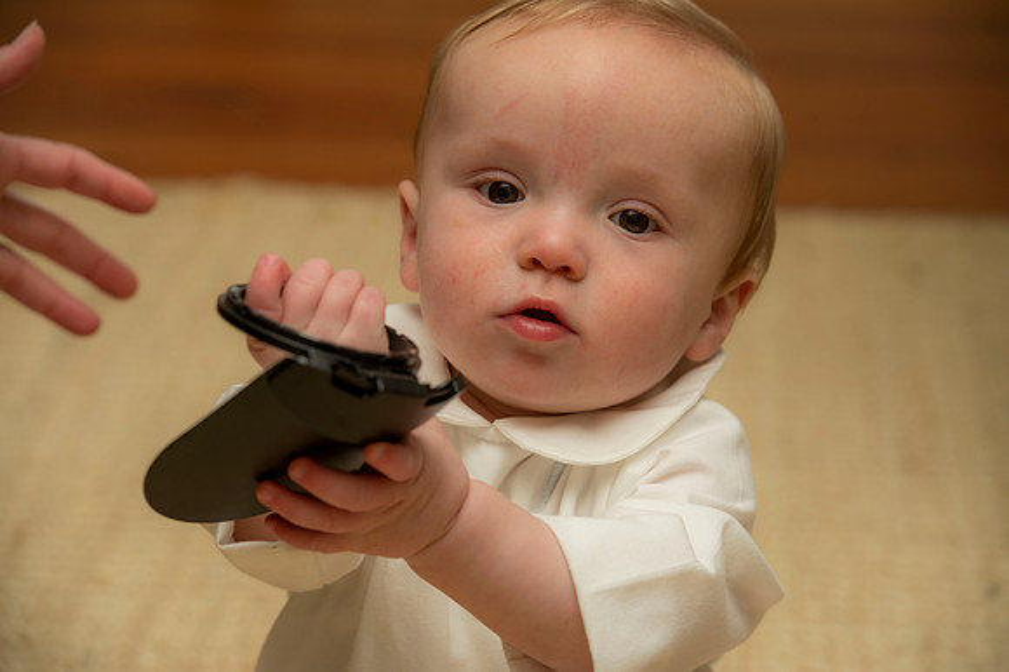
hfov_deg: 14.7
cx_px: 504
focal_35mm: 140
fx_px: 3922
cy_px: 336
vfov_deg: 9.8
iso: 125
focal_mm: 140
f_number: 6.3
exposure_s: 1/100
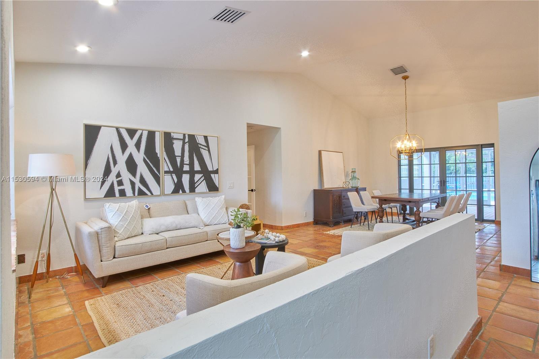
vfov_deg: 77.3
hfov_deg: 100.4
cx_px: 270
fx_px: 225
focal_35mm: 15
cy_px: 180
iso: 640
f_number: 11
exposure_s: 1/10
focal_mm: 10
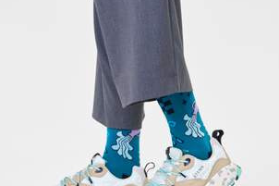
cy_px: 81
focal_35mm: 181
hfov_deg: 11.3
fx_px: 1402
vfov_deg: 7.6
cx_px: 193
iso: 100
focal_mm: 105
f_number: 11
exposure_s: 1/125
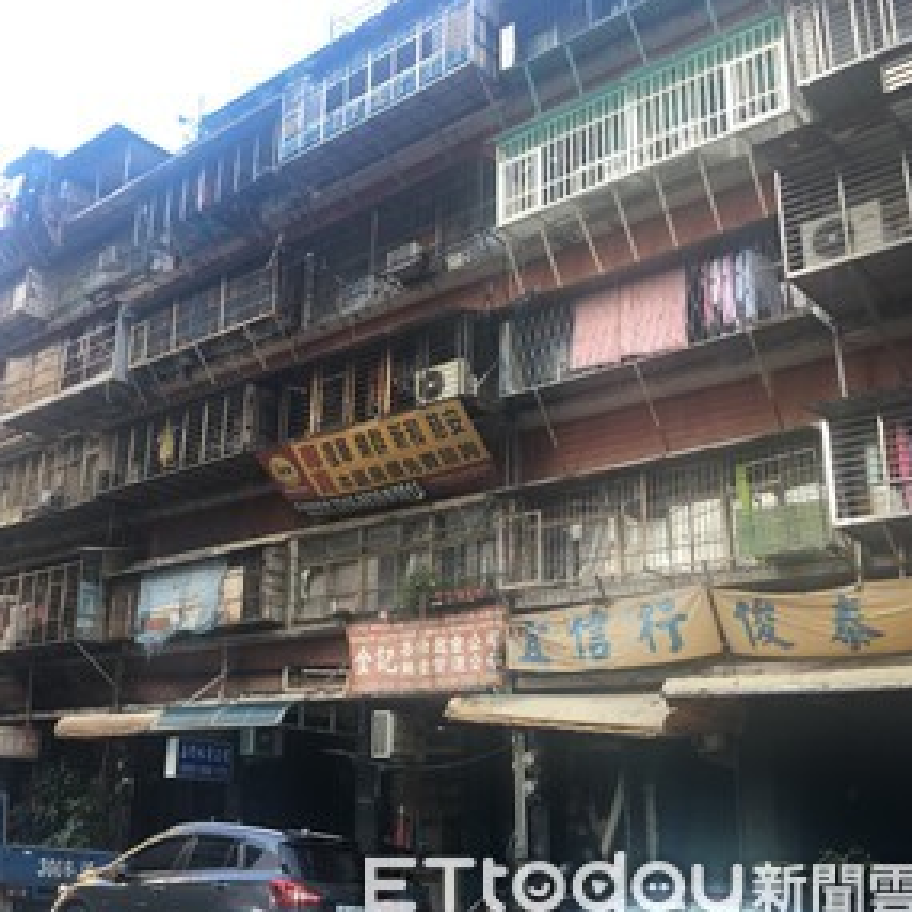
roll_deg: -3.1
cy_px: 470
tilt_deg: +17.7
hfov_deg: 45.4
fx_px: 1073
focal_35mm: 36
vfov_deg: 46.0
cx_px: 307
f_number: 2.2
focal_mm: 4.15
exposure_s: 1/120
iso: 25
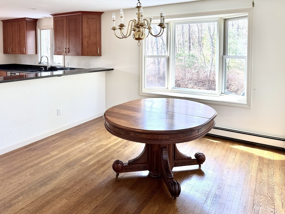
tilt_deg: -13.7
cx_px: 142
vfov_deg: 56.8
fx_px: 198
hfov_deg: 71.6
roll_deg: +0.9
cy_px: 107
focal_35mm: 24
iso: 50
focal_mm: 6.76
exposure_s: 1/121
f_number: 1.78
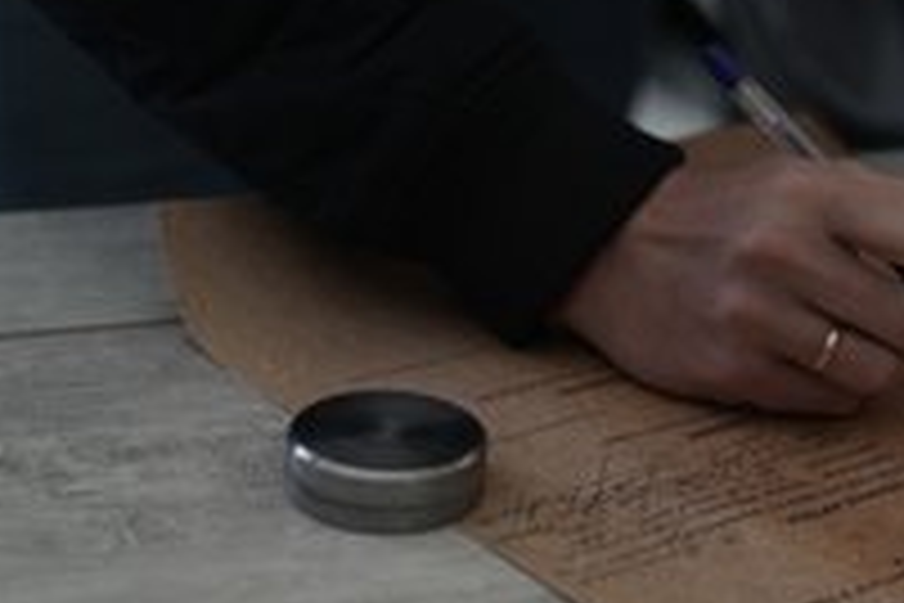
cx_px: 751
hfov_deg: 14.7
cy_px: 245
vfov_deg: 9.9
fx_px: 3490
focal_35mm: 139
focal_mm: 70
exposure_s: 1/50
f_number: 2.8
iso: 500
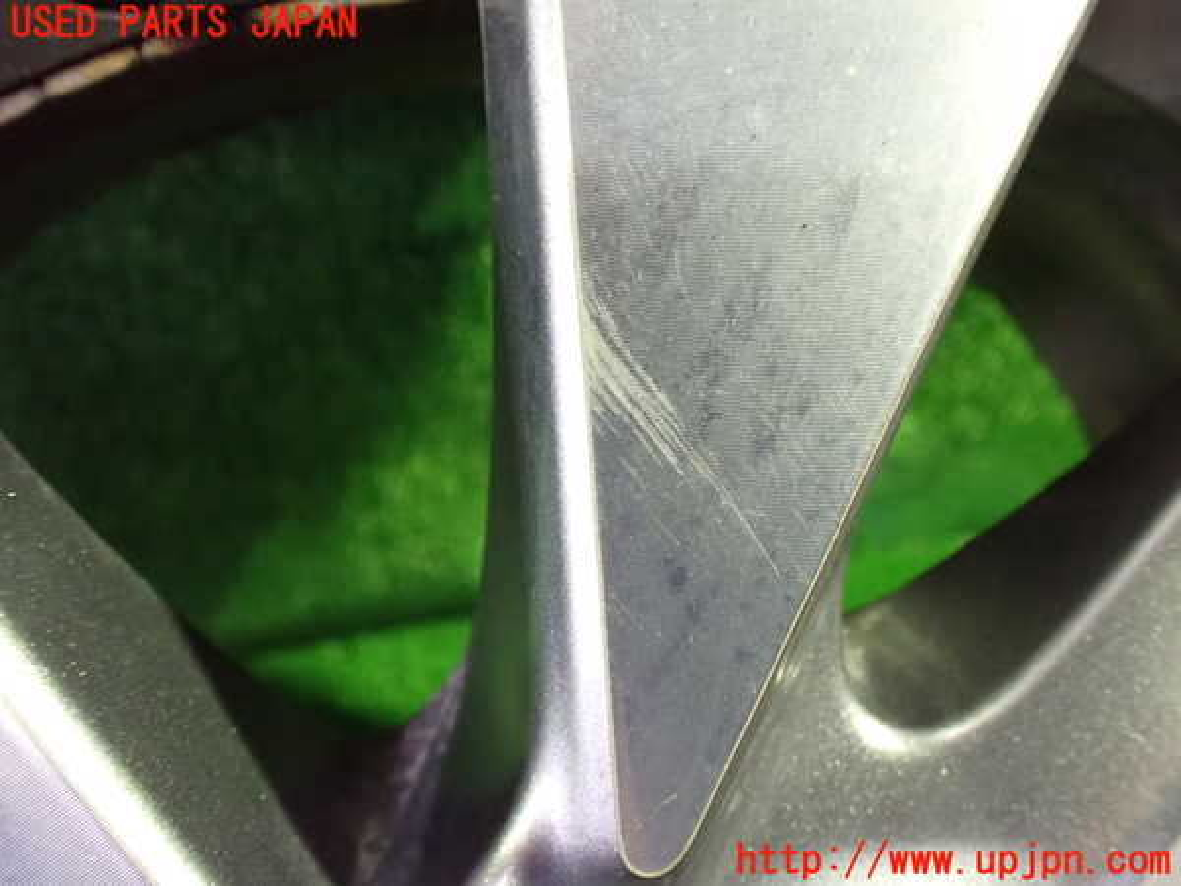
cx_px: 590
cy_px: 443
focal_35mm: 30
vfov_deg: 46.8
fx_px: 1024
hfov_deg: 60.0
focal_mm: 5.4
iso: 1250
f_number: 2.3
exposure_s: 1/30
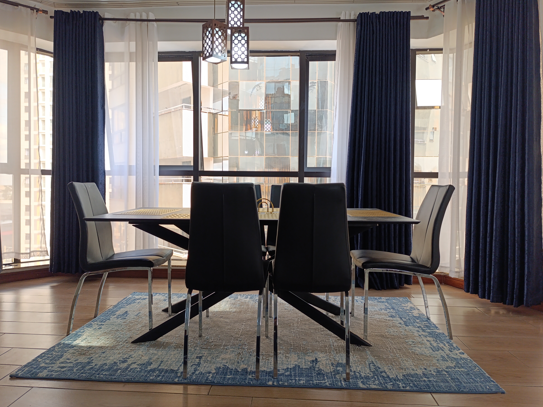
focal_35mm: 24
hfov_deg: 71.6
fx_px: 376
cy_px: 198
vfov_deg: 56.8
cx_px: 267
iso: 320
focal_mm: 6.14
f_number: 1.6
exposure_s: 1/100
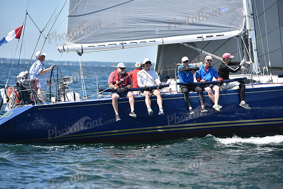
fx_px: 1337
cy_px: 94
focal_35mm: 170
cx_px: 142
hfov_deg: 12.1
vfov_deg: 8.1
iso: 250
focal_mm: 170
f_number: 5
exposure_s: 1/1600
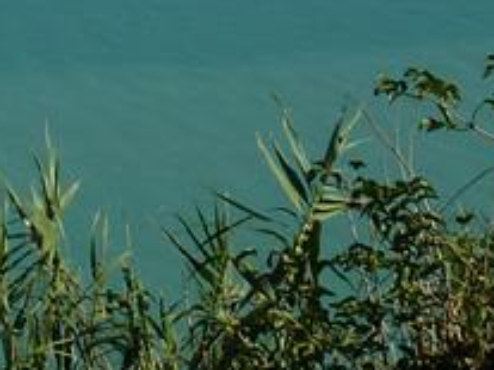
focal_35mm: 198
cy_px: -482
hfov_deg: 9.9
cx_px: -88
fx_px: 2824
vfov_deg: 7.1
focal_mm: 6.5
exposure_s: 1/500
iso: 80
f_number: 5.6
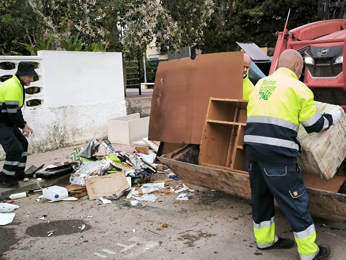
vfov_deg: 36.8
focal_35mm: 39
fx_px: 390
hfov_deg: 47.8
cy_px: 138
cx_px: 185
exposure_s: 1/100
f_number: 1.9
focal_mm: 6.92
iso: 100
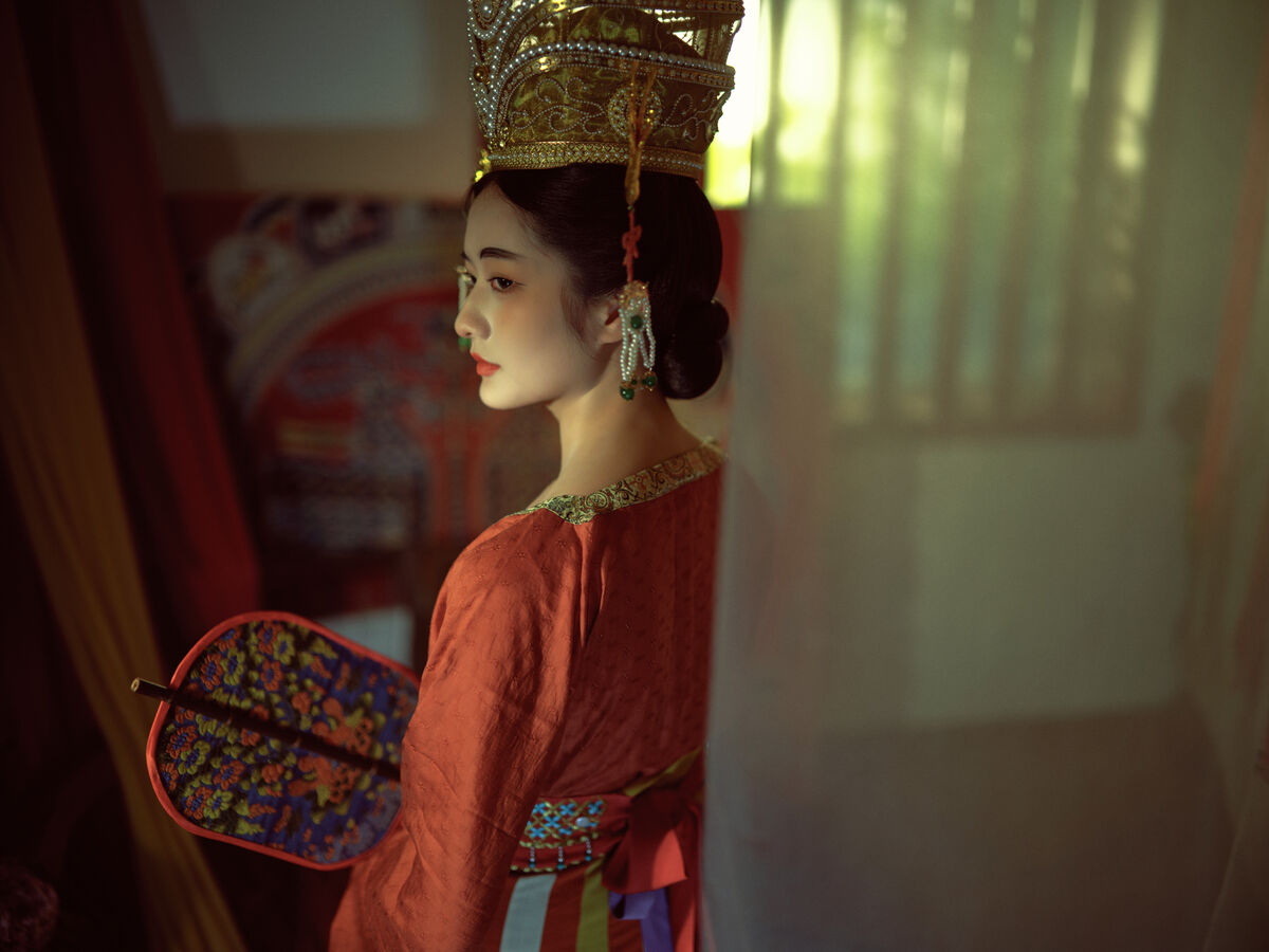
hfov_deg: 46.8
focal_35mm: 40
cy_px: 476
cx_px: 634
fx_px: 1466
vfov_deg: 36.0
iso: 200
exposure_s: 1/250
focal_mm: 50
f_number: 1.4
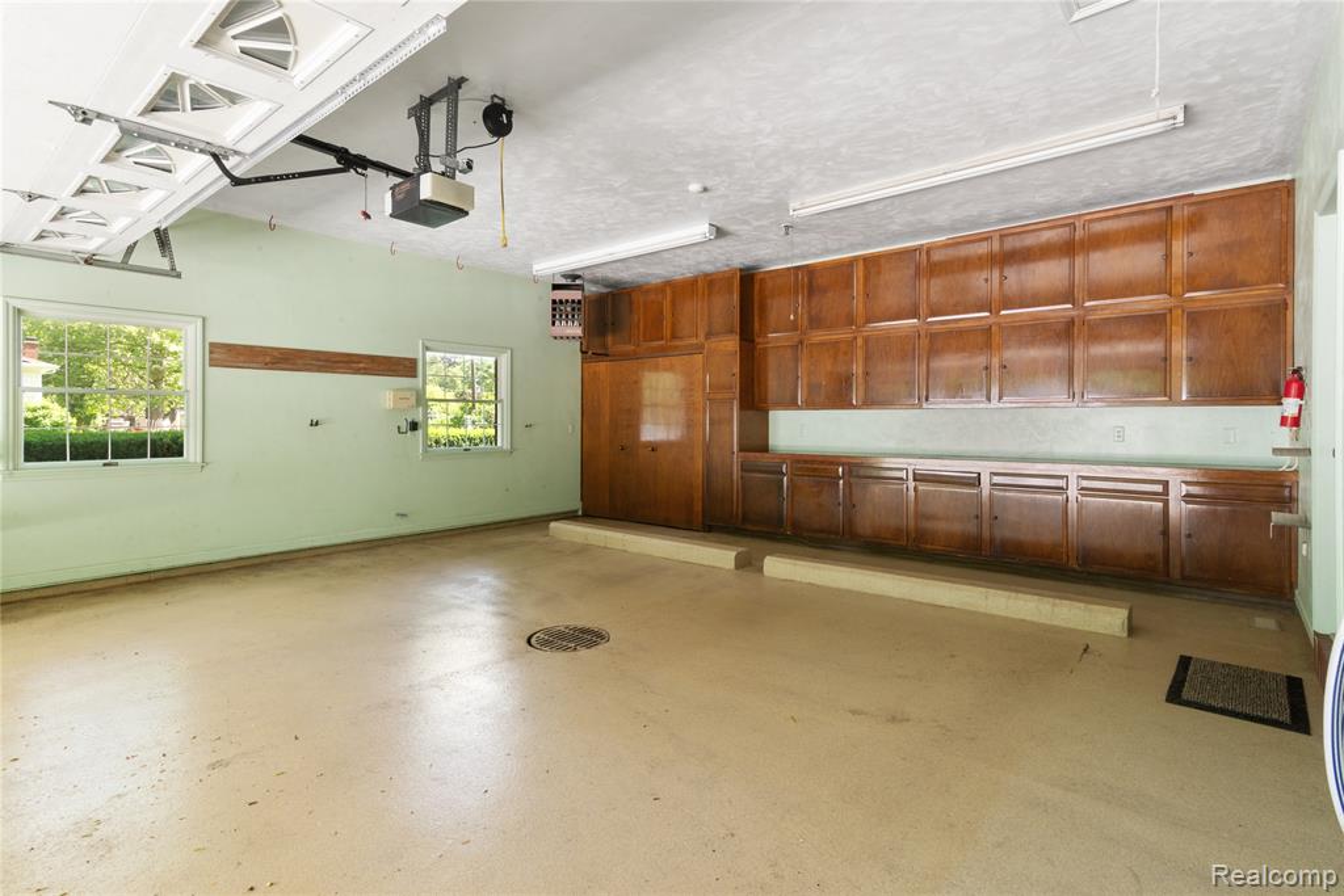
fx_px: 635
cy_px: 448
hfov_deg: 93.3
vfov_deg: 70.5
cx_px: 672
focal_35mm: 17
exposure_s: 1/3
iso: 320
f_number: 9
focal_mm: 17
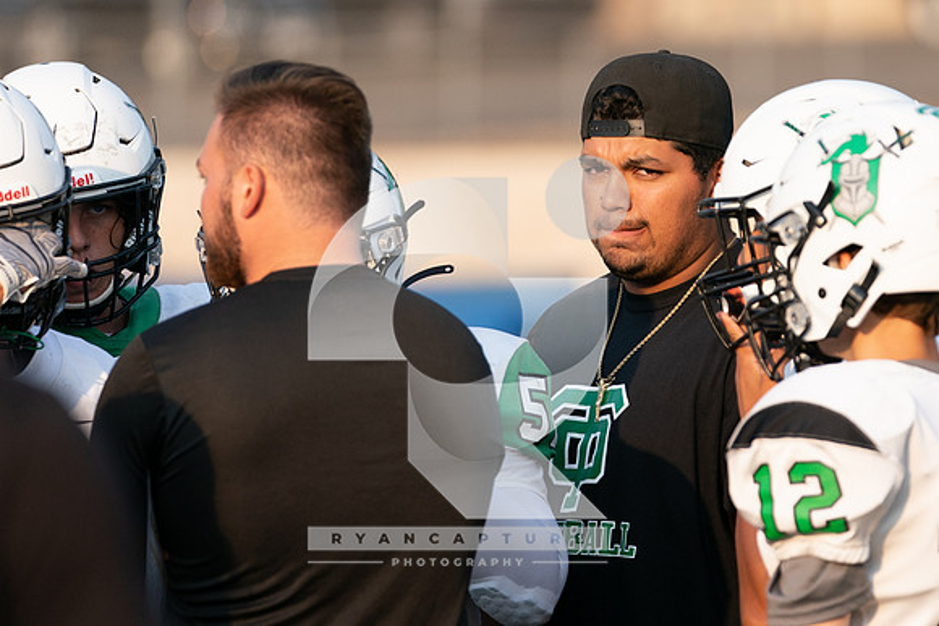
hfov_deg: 4.9
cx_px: 594
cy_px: 189
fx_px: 10931
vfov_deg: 3.3
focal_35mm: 419
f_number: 2.8
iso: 400
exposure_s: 1/2500
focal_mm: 200
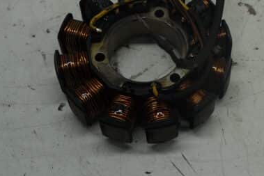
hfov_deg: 23.8
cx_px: 276
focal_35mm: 81
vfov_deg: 16.6
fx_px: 594
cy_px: 15
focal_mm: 20
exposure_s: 1/80
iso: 100
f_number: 5
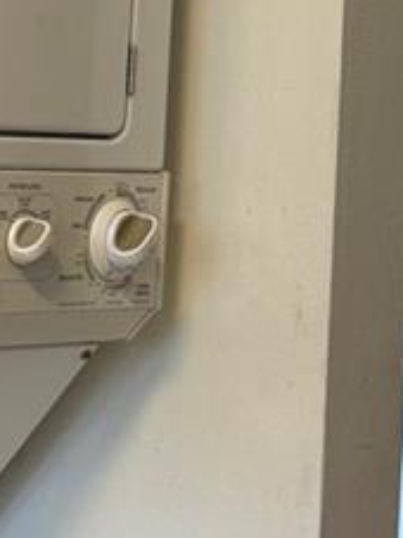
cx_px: -458
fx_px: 1973
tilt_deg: -7.7
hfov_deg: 10.5
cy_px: 491
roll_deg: -0.2
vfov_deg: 15.3
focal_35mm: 127
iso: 125
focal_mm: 6.76
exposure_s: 1/60
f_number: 1.78
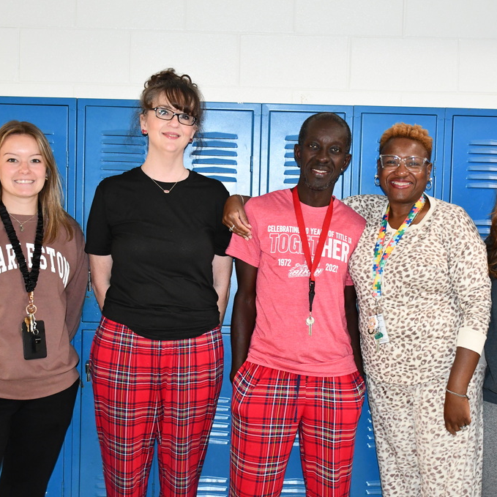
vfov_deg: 34.0
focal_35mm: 50
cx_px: 262
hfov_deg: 34.0
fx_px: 812
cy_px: 249
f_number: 3.8
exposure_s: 1/60
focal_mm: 26
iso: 2500
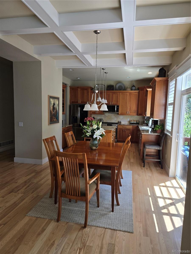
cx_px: 96
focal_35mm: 23
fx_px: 169
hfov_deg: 58.9
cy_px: 127
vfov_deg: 73.9
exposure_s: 1/120
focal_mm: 5.4
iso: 64
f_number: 1.8
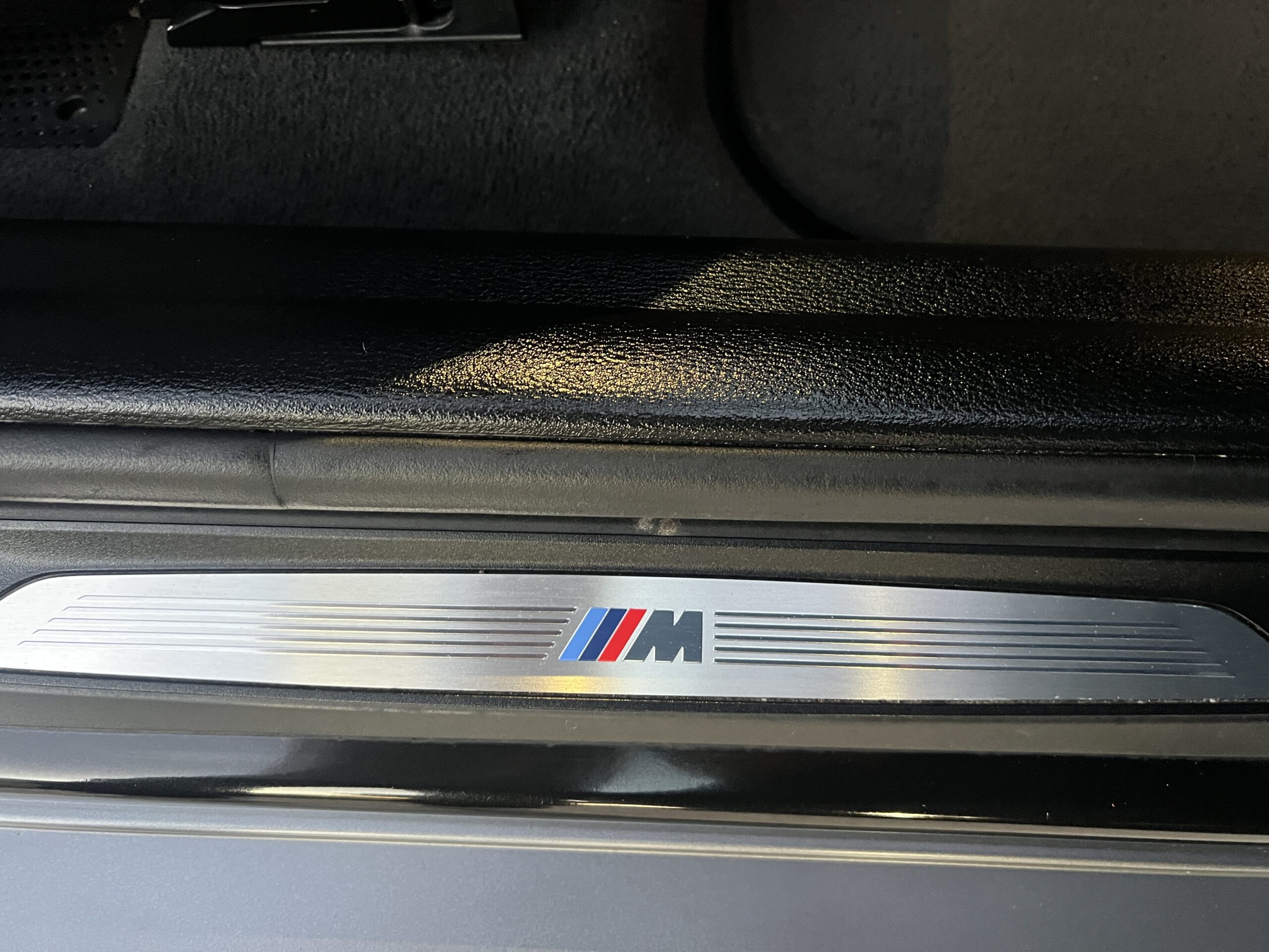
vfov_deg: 53.1
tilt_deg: -65.6
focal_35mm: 26
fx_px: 953
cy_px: 476
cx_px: 634
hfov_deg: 67.3
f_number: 1.5
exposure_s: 1/34
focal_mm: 5.7
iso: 500
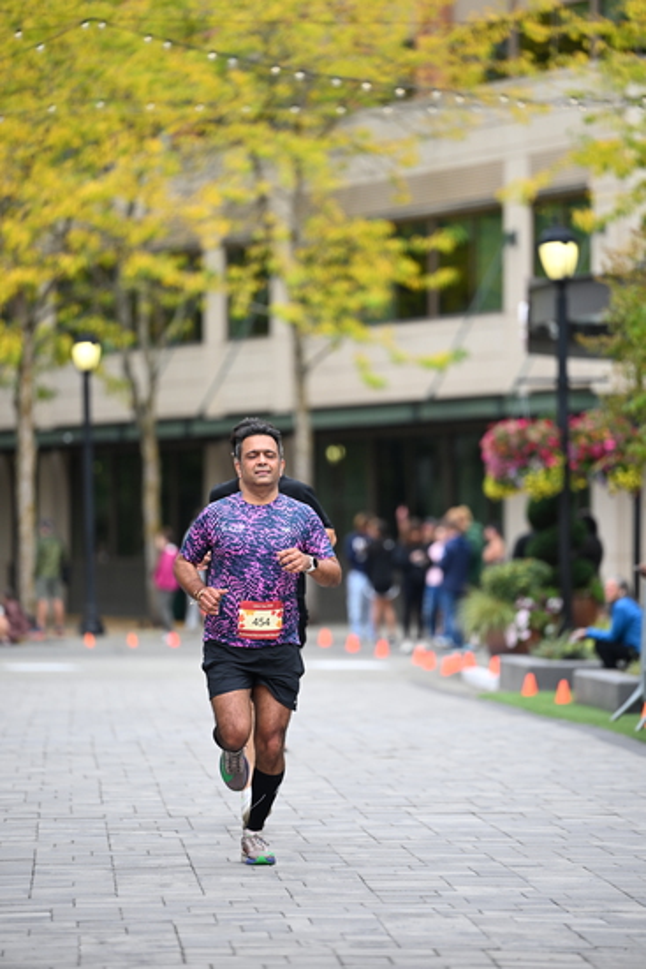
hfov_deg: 7.4
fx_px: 4976
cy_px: 484
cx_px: 323
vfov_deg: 11.1
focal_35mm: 185
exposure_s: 1/1600
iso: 640
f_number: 2.8
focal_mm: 185
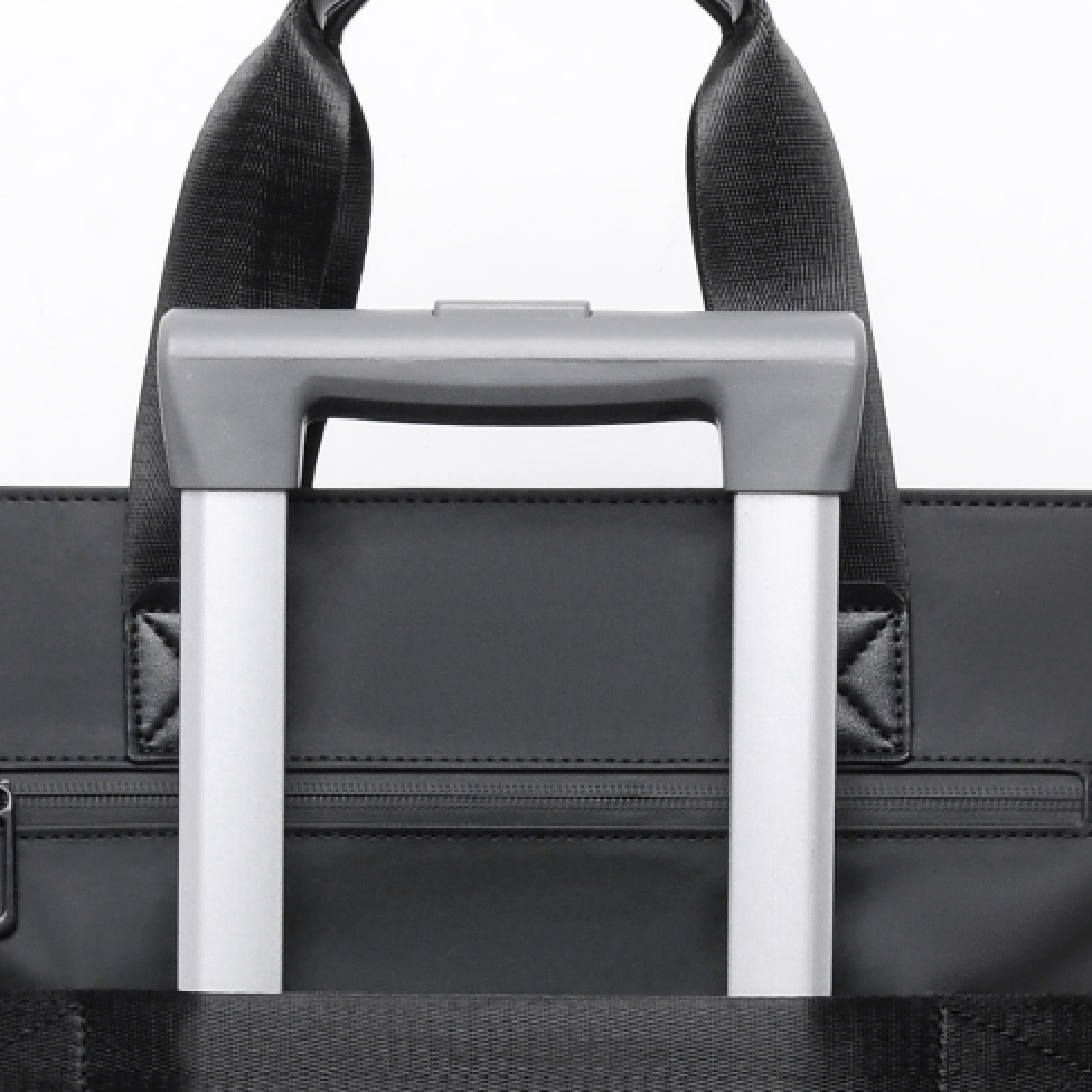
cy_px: 1140
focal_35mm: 161
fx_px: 5746
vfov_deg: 10.7
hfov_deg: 10.9
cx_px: 497
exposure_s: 1/125
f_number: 13
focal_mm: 32
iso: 250
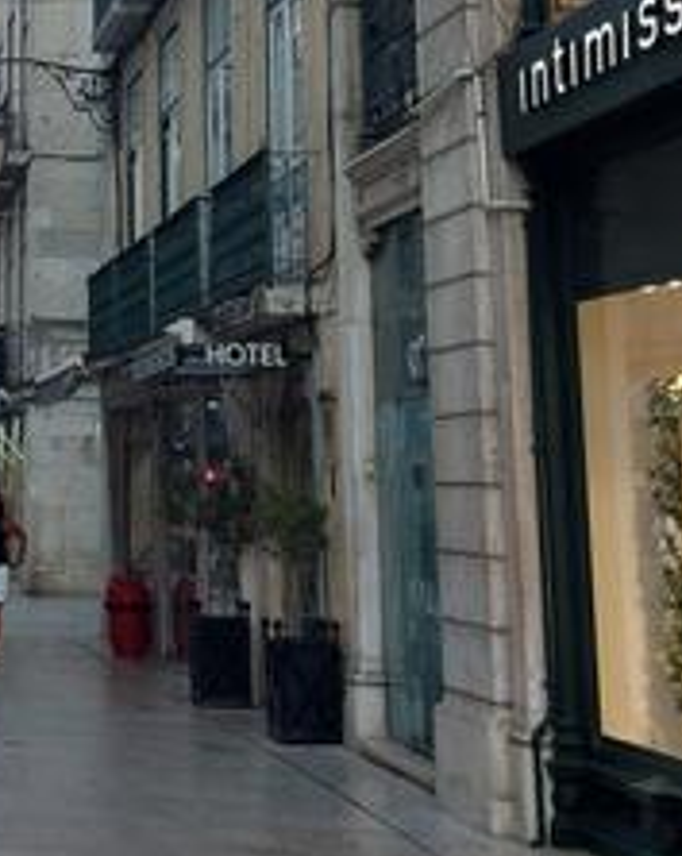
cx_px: -181
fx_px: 2225
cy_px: 12
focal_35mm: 88
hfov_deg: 16.5
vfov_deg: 21.1
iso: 25
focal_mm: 5.23
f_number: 1.8
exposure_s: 1/127
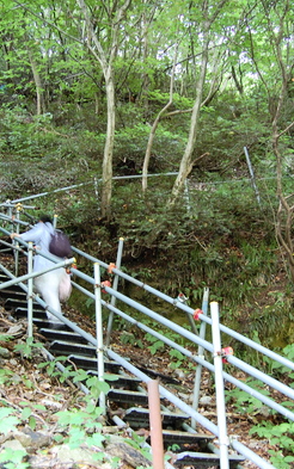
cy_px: 236
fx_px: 538
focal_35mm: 42
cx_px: 120
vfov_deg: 47.2
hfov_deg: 30.5
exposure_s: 1/2.5
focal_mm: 18
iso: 200
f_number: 3.5
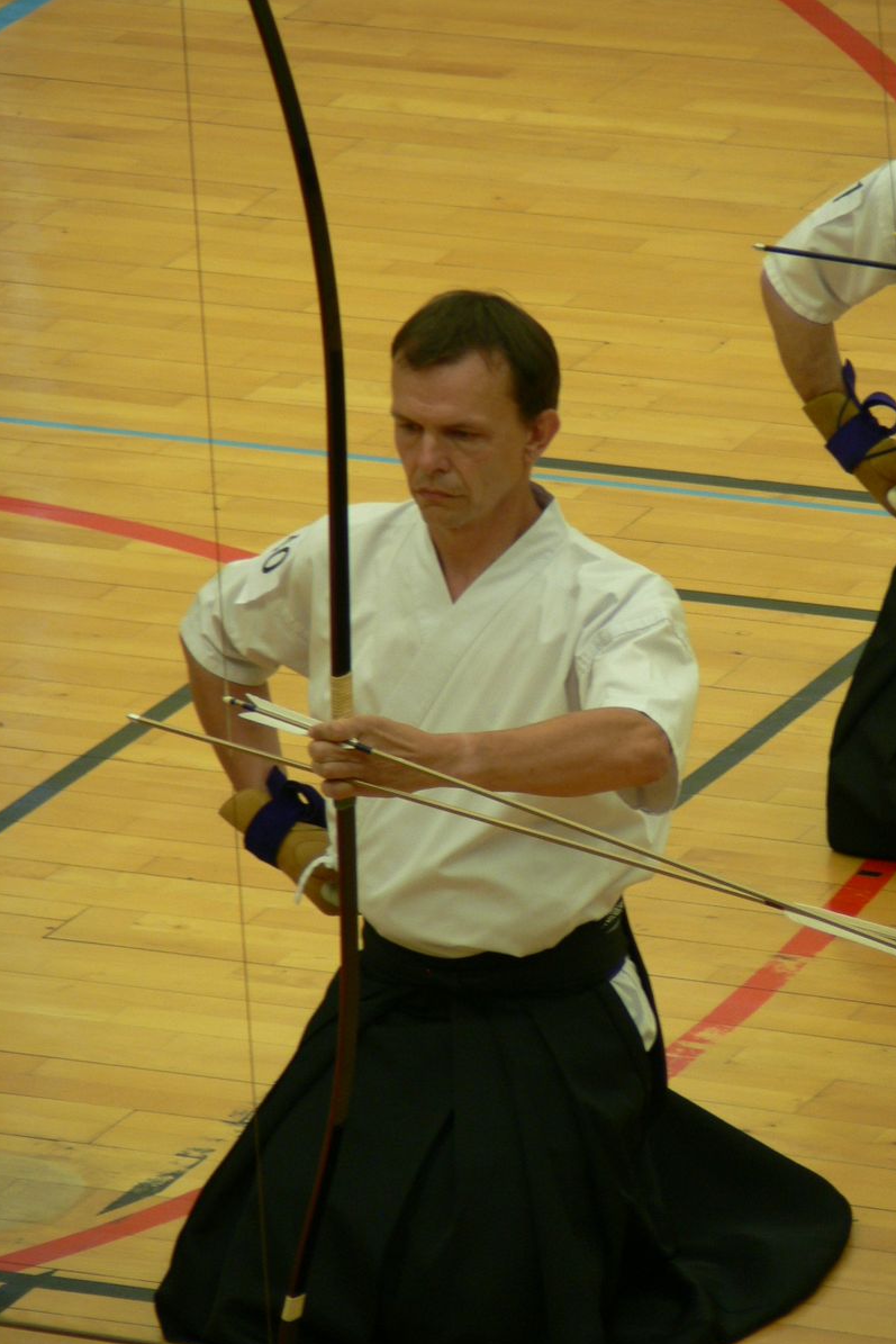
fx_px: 16831
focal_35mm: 451
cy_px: 674
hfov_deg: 3.0
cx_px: 459
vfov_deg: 4.6
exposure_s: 1/30
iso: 100
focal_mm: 72
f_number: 3.3
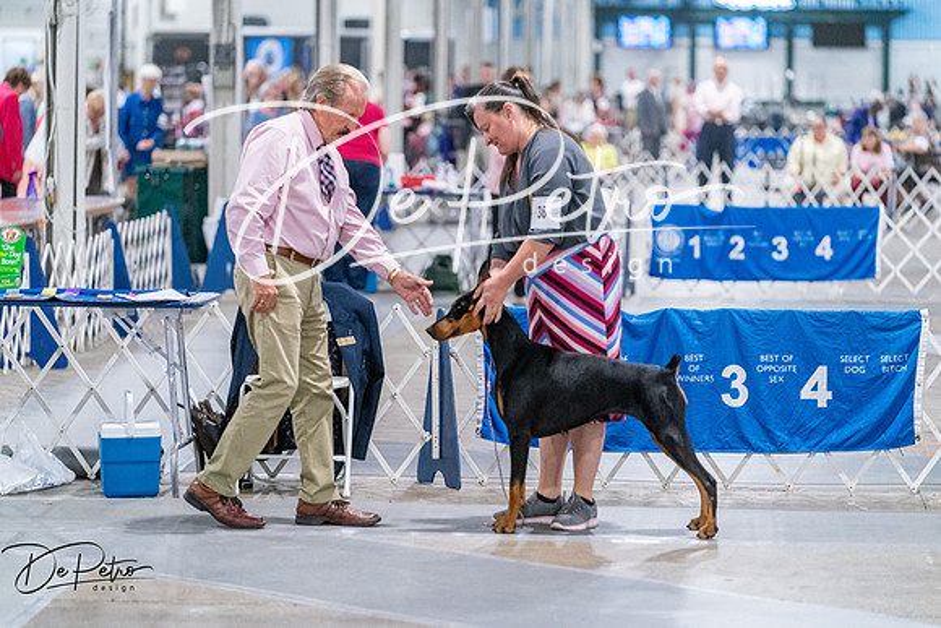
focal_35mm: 156
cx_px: 470
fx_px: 4078
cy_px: 314
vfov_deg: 8.8
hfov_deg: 13.2
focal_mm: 156
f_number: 3.2
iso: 6400
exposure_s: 1/320
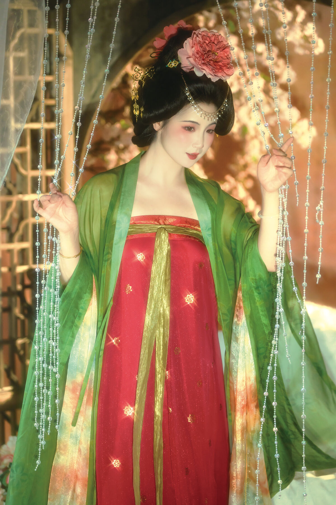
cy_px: 252
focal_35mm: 132
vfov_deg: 15.5
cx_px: 168
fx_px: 1848
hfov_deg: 10.4
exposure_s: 1/200
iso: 640
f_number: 2.8
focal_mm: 132
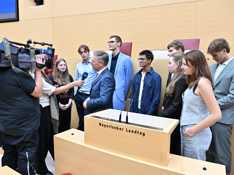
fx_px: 216
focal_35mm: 32
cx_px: 107
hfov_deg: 56.7
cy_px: 87
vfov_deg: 44.2
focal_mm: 29
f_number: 7.1
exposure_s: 1/250
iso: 2500
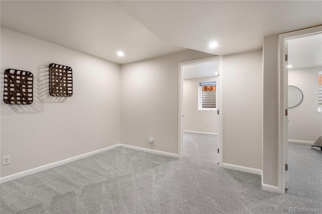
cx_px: 161
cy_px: 107
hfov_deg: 96.7
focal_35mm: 16
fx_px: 143
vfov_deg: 73.7
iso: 250
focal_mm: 16
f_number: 11
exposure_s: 1/15
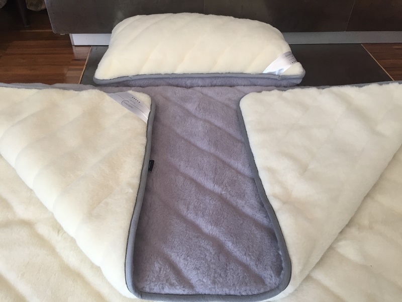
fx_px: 337
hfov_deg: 61.7
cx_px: 201
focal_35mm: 29
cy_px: 151
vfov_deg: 48.2
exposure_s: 1/33
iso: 40
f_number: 2.2
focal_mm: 4.15
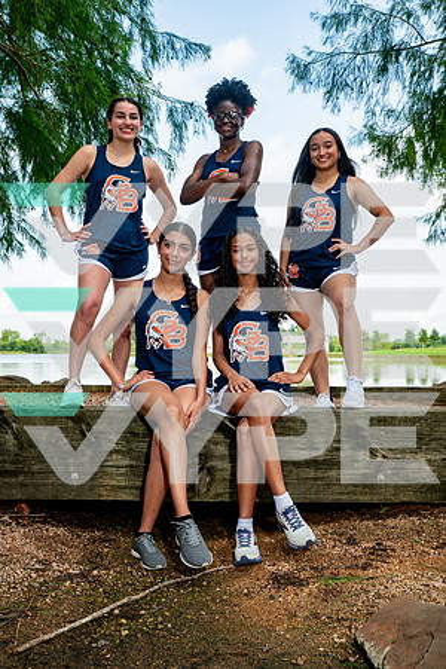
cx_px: 223
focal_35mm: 38
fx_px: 706
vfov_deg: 50.7
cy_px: 334
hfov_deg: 35.1
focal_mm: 38
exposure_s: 1/200
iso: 200
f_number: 7.1
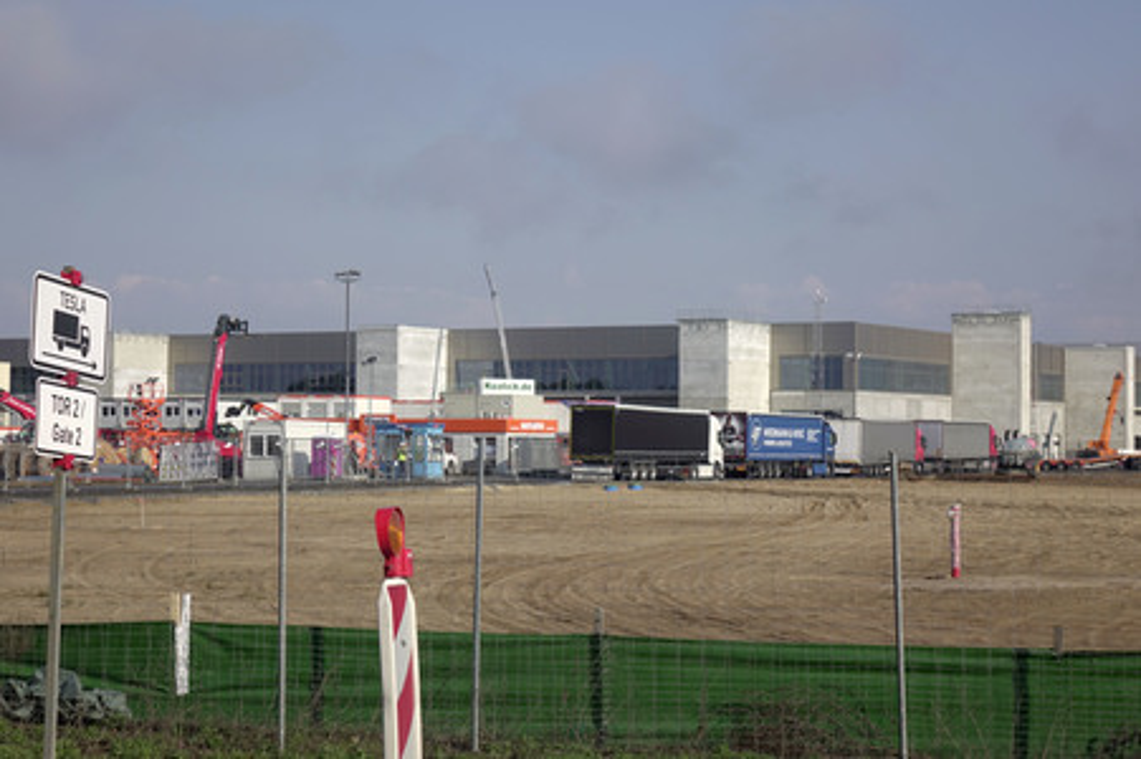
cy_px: 380
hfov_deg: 26.7
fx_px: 2407
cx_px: 570
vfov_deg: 17.9
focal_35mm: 76
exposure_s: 1/125
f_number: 5
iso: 100
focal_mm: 28.02
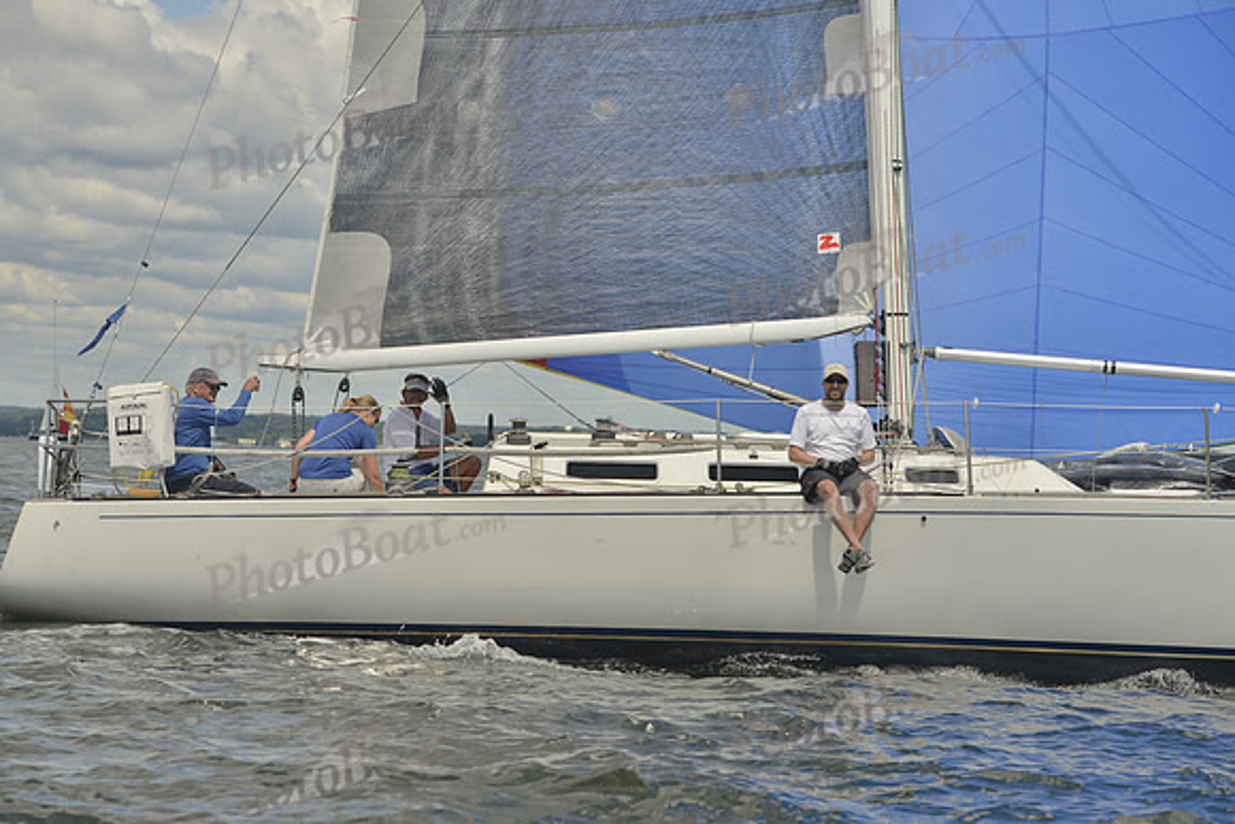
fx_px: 3363
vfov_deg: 14.0
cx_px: 618
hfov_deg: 20.8
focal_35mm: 98
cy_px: 412
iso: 200
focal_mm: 98
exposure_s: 1/640
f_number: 6.3
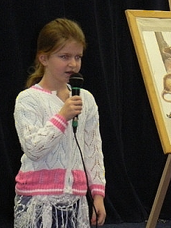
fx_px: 1443
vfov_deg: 9.0
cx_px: 138
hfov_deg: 6.8
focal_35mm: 219
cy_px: 183
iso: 200
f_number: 3.2
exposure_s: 1/30
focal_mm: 18.6
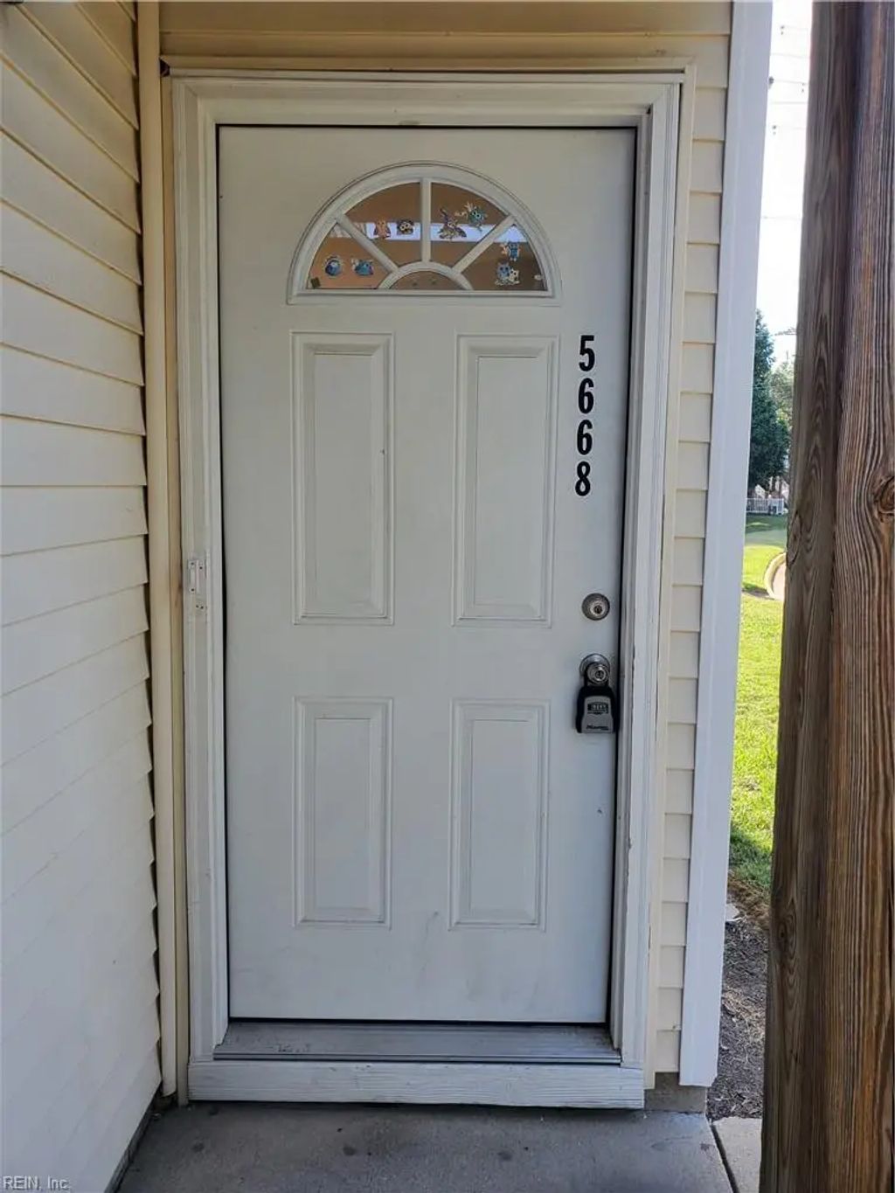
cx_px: 448
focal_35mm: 26
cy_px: 596
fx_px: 896
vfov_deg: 67.3
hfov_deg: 53.1
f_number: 2.4
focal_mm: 4.3
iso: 50
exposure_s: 1/239
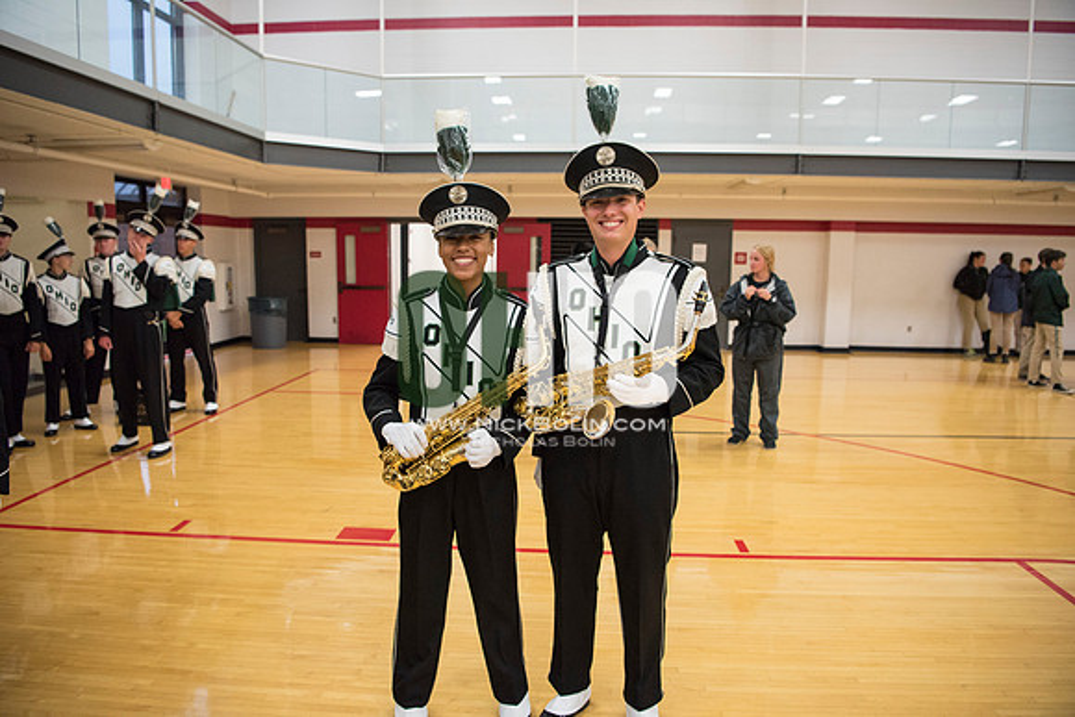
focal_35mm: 24
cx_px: 538
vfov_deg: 53.2
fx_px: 717
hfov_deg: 73.7
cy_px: 358
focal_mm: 24
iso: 2000
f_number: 3.2
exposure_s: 1/320
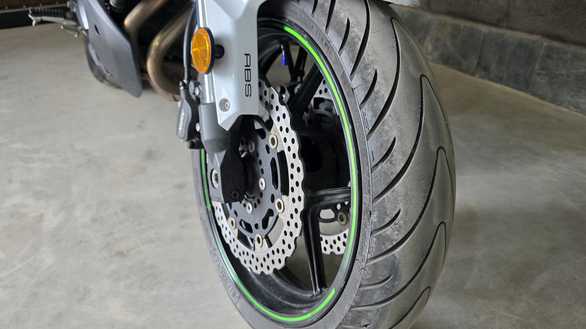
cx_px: 299
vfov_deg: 44.4
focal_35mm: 26
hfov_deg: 71.9
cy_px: 176
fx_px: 404
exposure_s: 1/100
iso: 160
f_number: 1.7
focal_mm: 6.3
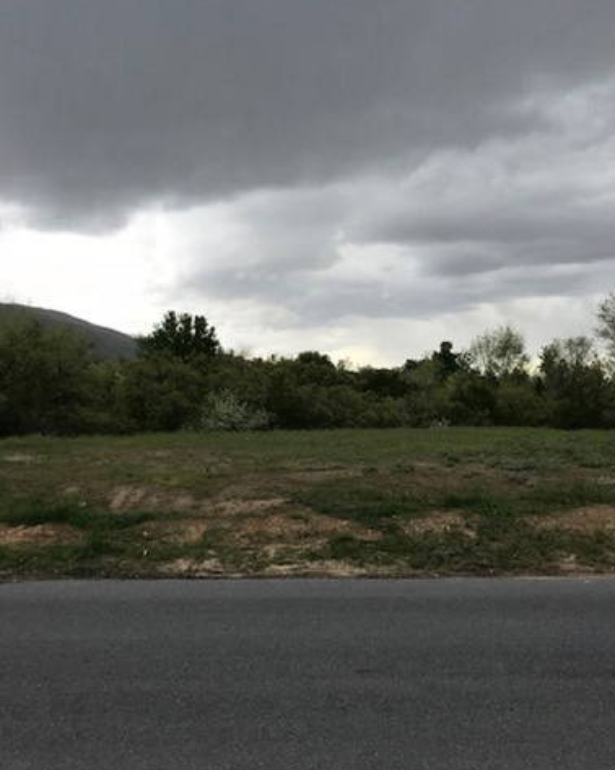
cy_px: 387
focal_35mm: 37
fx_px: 842
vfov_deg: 49.1
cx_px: 351
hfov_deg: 40.0
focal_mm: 3.99
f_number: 1.8
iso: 20
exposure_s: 1/798
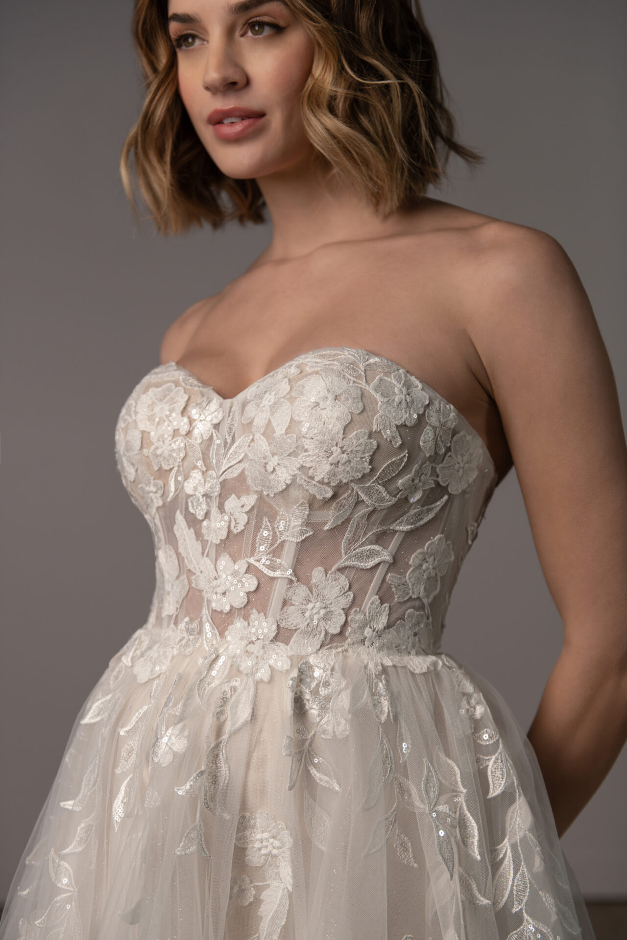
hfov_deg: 24.6
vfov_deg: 36.2
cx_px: 314
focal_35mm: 55
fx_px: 1437
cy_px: 470
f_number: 2.8
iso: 500
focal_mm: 55
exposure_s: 1/3200
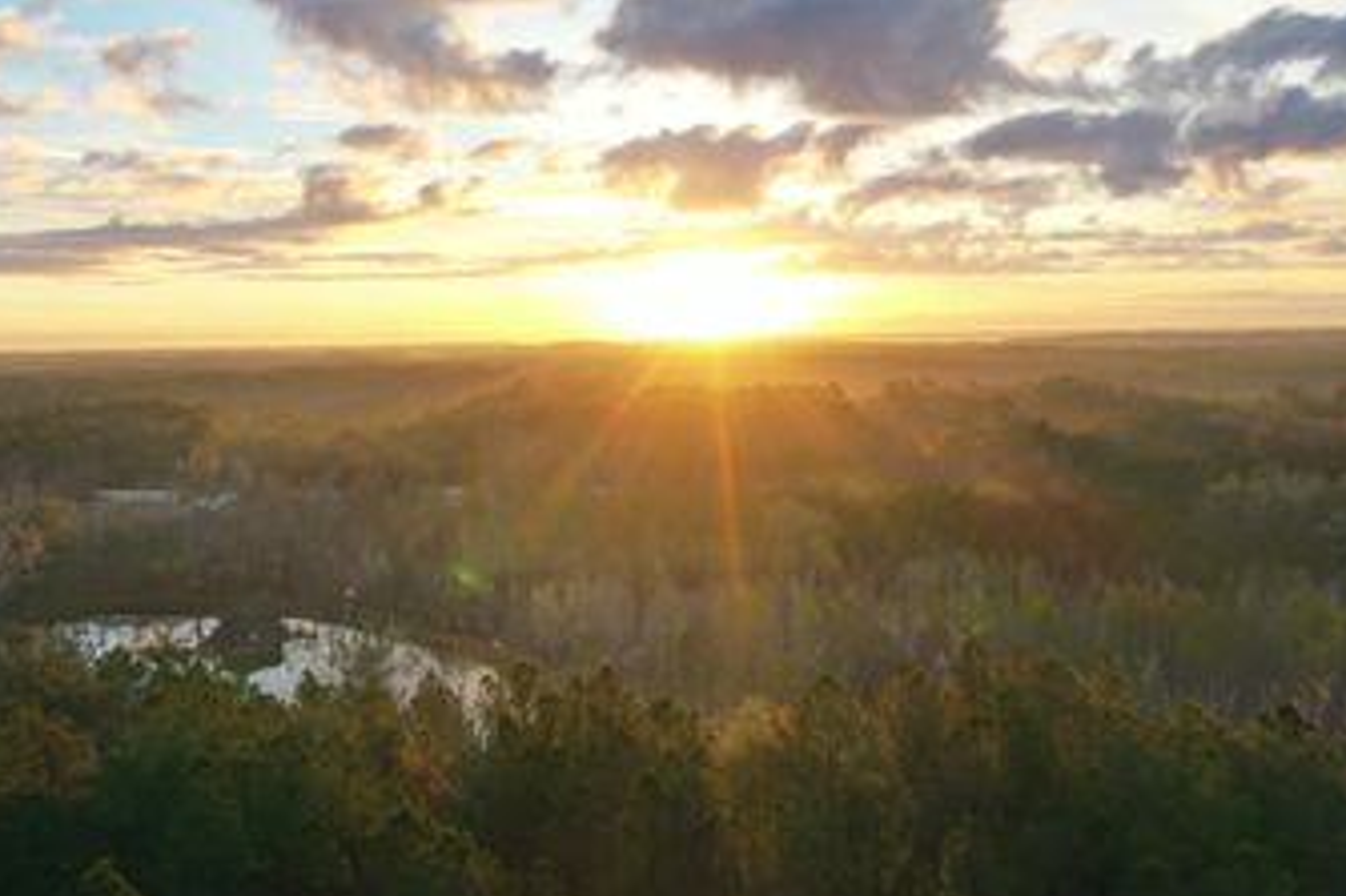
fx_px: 1345
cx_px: 589
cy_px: 444
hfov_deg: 53.0
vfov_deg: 36.8
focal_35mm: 36
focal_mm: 10.26
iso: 100
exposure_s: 1/200
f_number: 4.5
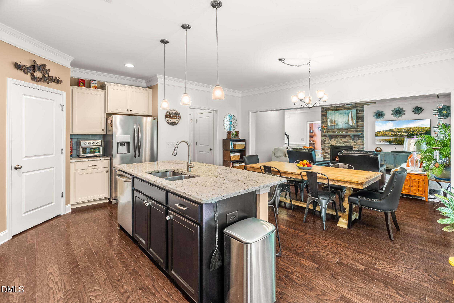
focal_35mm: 16
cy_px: 152
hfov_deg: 96.7
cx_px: 227
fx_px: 202
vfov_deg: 73.8
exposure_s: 1
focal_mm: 16
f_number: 8
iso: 640
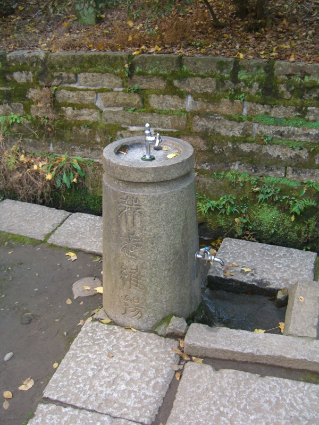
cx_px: 160
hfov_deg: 37.7
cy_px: 212
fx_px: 467
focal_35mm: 38
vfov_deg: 49.0
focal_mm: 7.9
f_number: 2.8
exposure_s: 1/30
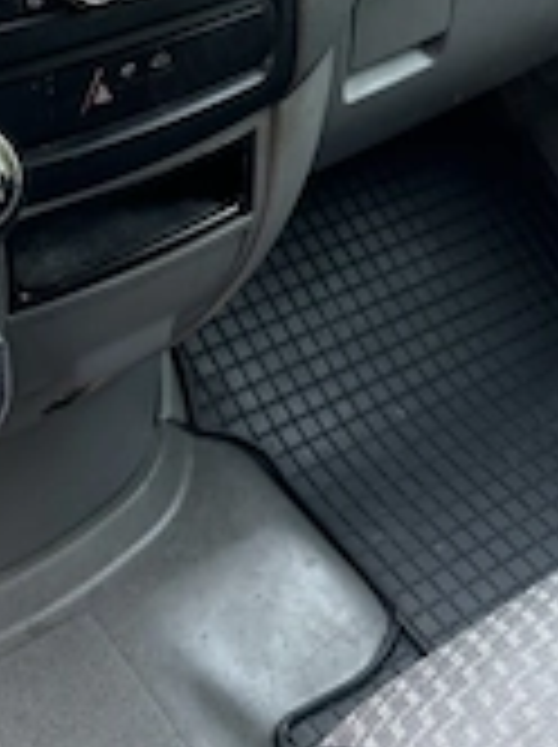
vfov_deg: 31.5
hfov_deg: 24.3
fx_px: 1250
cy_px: 54
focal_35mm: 58
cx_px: 27
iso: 160
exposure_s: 1/222
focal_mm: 6.76
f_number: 1.78
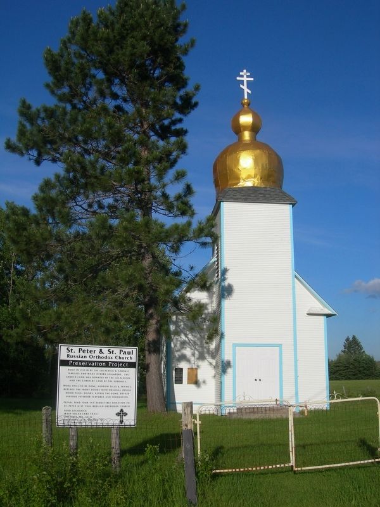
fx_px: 556
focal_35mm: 38
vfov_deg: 49.0
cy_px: 254
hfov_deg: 37.7
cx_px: 190
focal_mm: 7.8
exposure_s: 1/886
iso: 50
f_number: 4.8
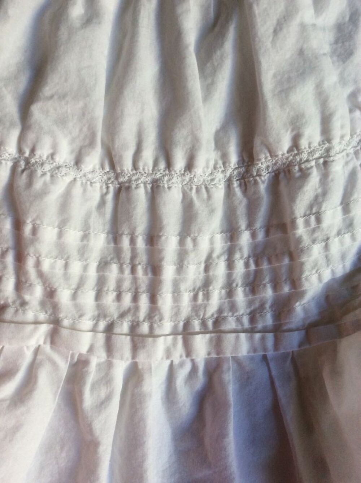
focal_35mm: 32
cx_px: 180
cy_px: 242
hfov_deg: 44.1
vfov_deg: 56.9
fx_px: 446
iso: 50
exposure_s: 1/100
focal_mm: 3.3
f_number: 2.4
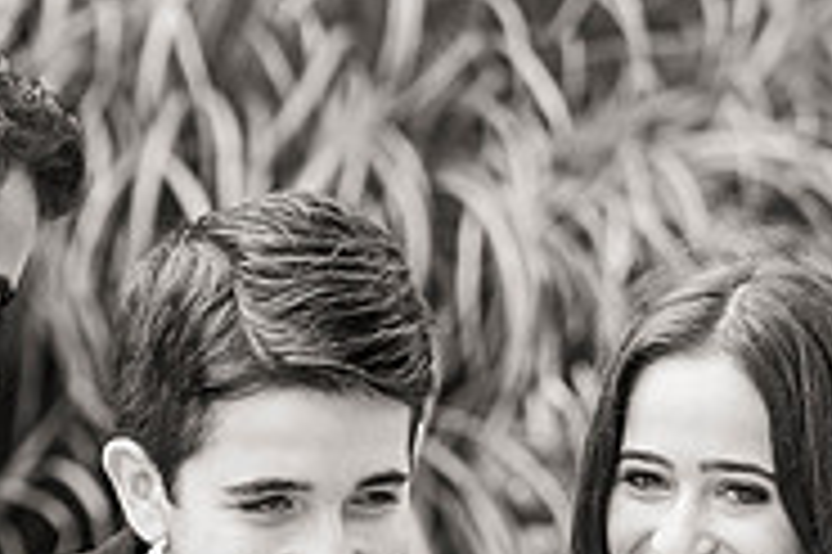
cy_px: 736
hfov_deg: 6.4
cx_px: 171
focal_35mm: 320
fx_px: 7389
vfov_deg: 4.3
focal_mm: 102
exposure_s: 1/400
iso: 400
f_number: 3.5
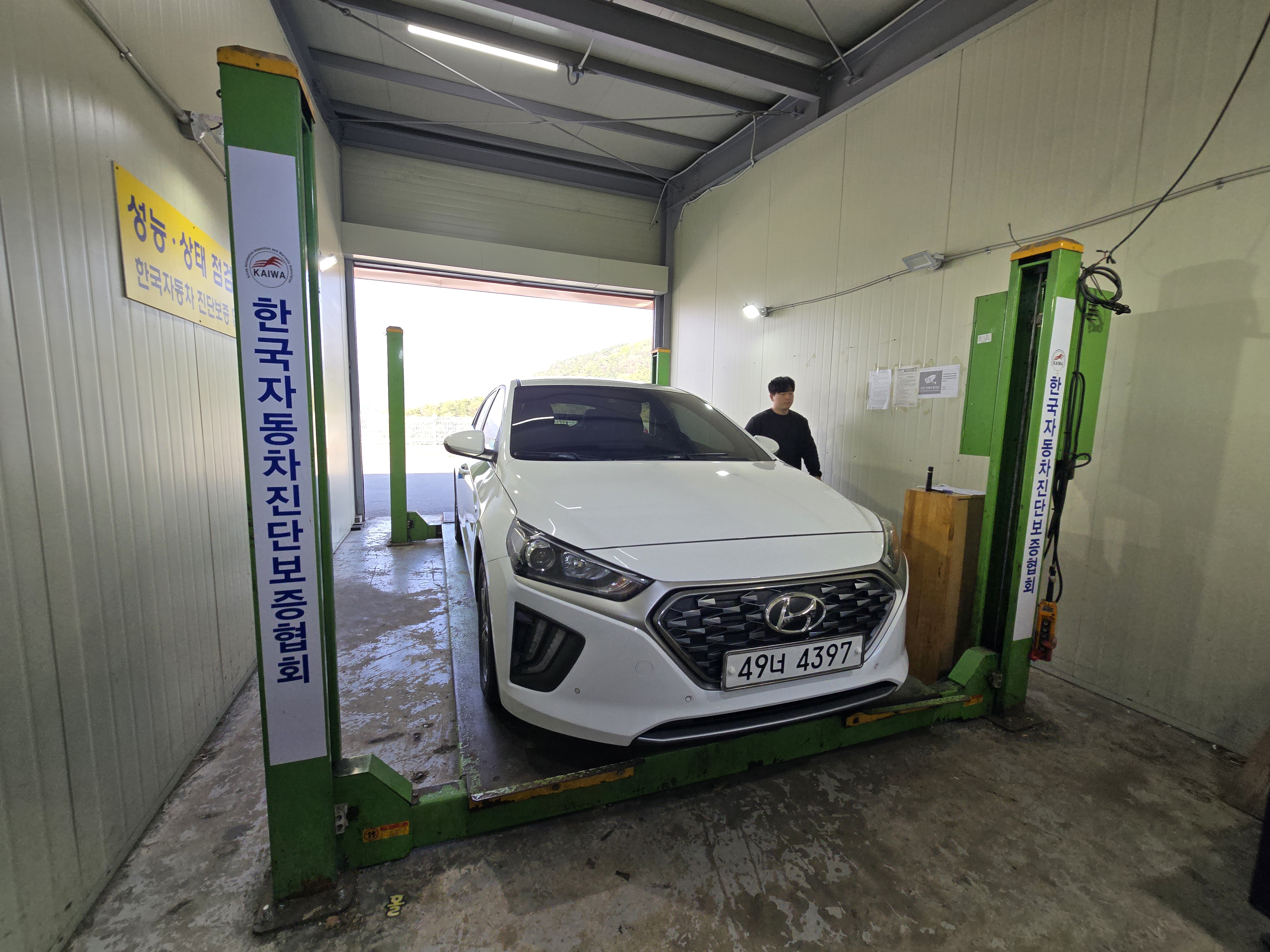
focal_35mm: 13
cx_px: 635
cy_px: 476
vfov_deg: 89.9
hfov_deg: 106.2
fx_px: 477
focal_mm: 2.2
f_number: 2.2
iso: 50
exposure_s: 1/199
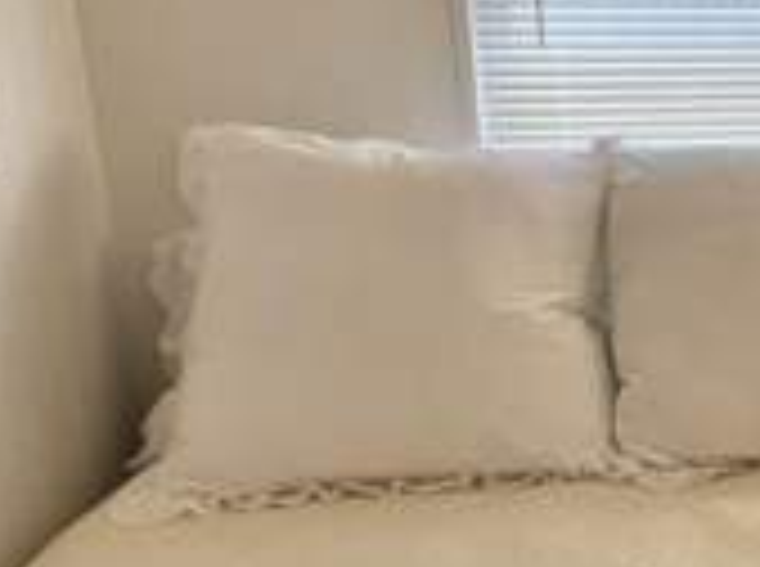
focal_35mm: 54
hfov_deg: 29.1
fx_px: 1183
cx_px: 980
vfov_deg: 26.9
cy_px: 349
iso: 50
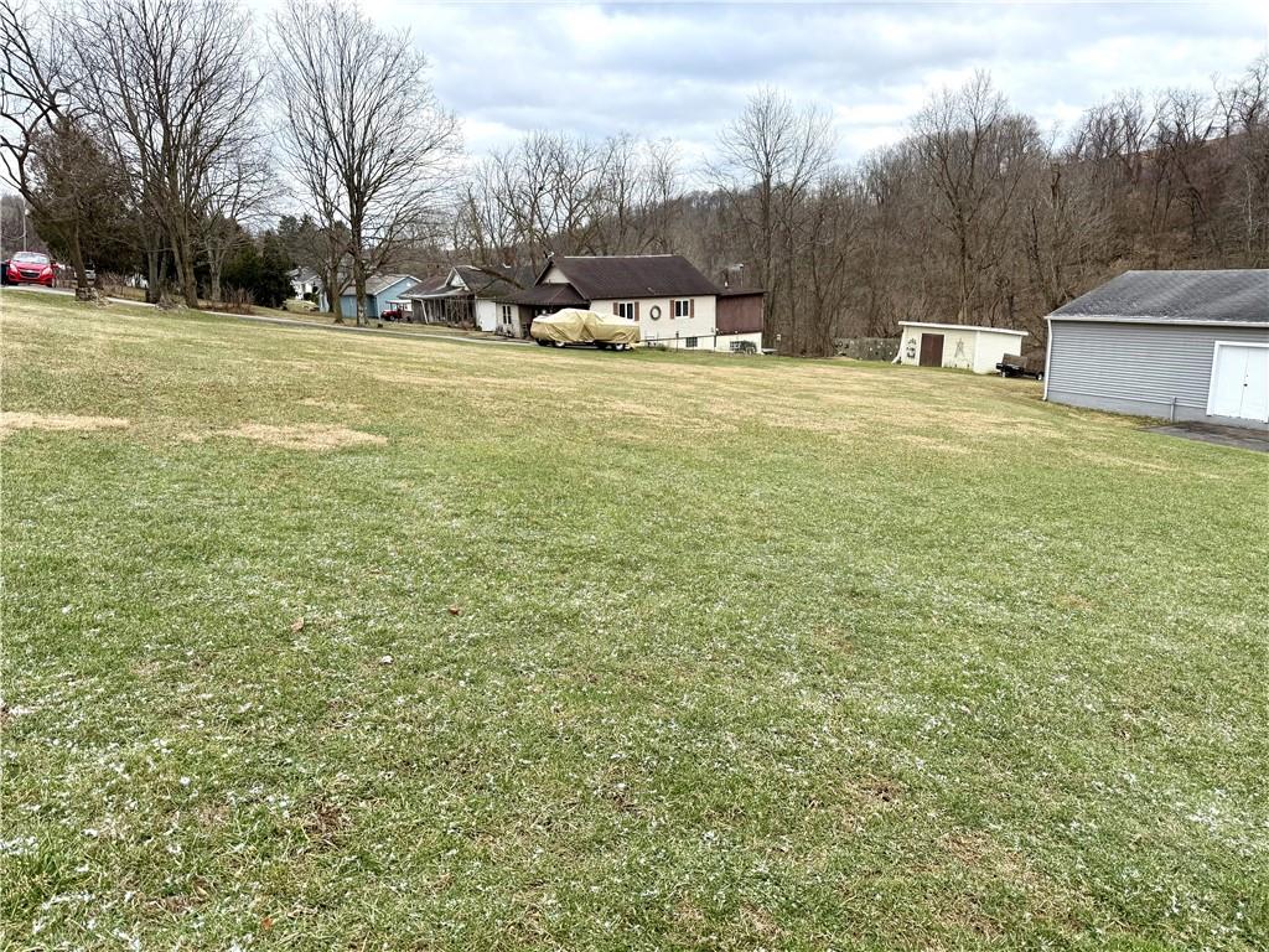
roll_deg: +1.3
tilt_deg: -13.3
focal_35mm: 24
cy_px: 476
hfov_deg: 71.6
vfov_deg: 56.8
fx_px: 880
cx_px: 634
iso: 80
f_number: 1.78
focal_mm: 6.76
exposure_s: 1/589
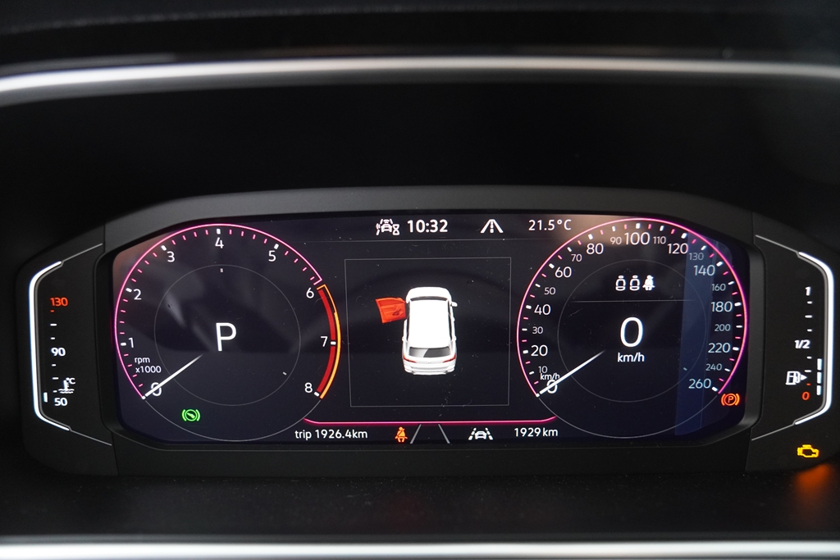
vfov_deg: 41.7
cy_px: 280
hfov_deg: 59.5
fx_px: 735
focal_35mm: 32
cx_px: 420
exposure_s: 1/60
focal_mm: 21
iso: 1600
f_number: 2.8
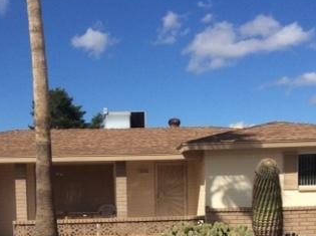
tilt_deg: -4.0
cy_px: 227
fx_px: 592
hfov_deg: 29.8
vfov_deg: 21.8
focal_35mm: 65
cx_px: 124
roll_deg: -0.1
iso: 32
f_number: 2.4
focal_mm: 3.3
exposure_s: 1/2604
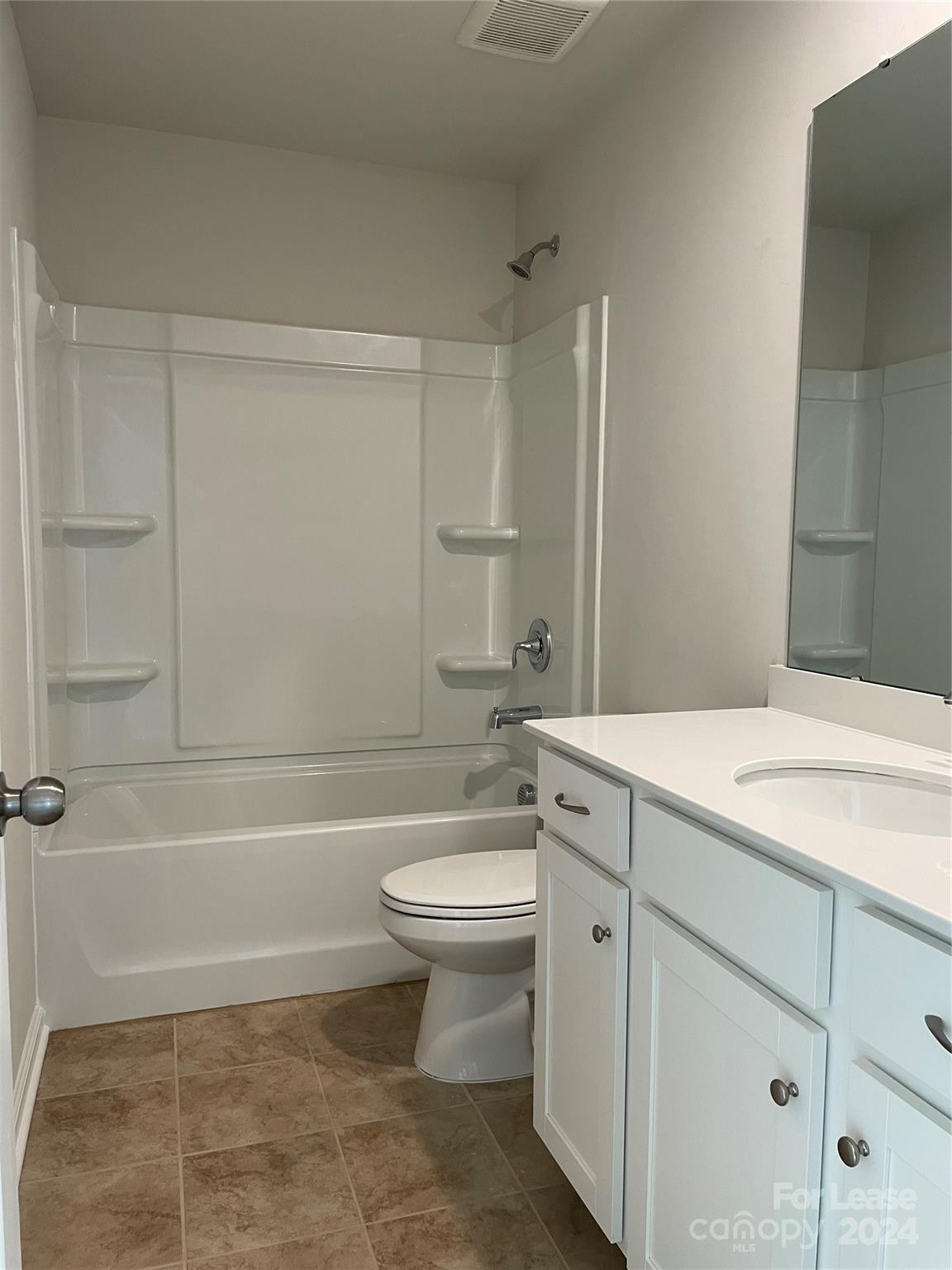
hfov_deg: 53.1
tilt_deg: -5.4
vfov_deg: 67.3
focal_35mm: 26
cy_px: 635
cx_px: 476
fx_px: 953
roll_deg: -0.6
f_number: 1.6
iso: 100
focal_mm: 4.2
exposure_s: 1/60
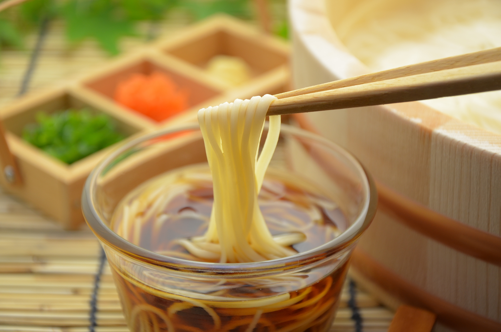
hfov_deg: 19.5
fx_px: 1458
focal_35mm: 105
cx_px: 250
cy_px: 166
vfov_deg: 13.0
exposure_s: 1/100
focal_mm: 70
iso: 400
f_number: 5.6
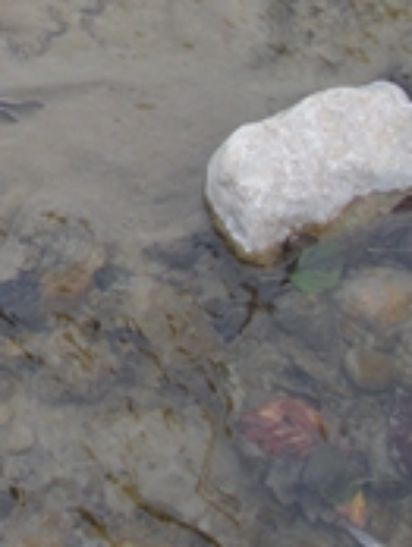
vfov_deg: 15.4
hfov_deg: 11.5
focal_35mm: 124
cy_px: -60
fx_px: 1963
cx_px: -220
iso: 80
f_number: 3.5
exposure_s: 1/118
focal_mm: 6.3
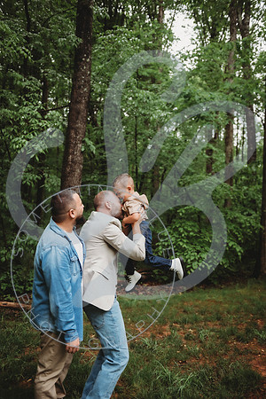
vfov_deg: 54.4
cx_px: 133
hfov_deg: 37.9
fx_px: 388
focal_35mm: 35
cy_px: 200
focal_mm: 35
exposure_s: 1/250
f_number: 2.8
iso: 100
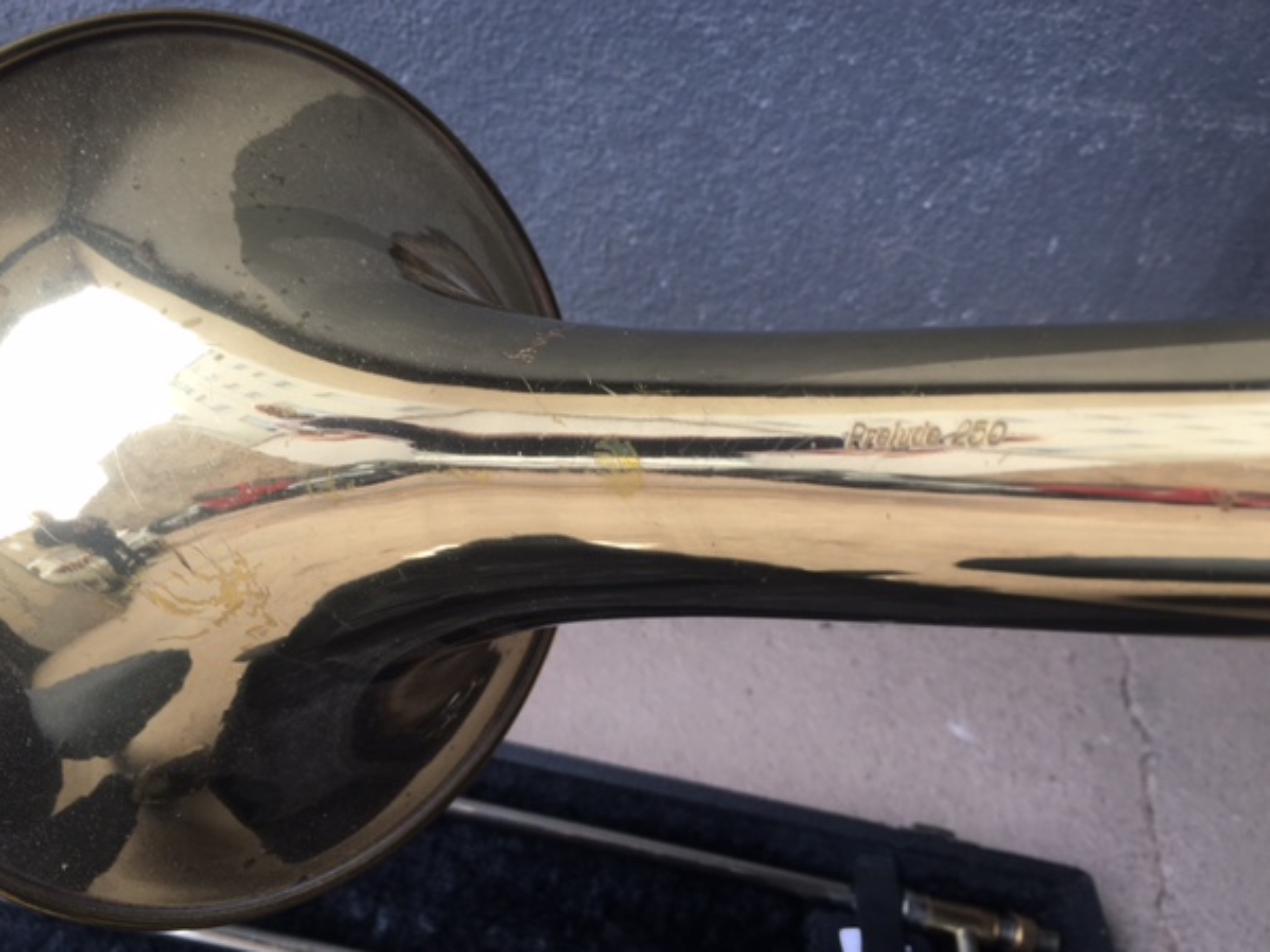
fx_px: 1137
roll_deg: -16.4
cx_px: 619
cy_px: 475
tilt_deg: -38.2
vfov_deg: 45.4
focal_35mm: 31
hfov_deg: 58.4
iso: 25
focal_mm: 4.15
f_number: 2.2
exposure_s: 1/100
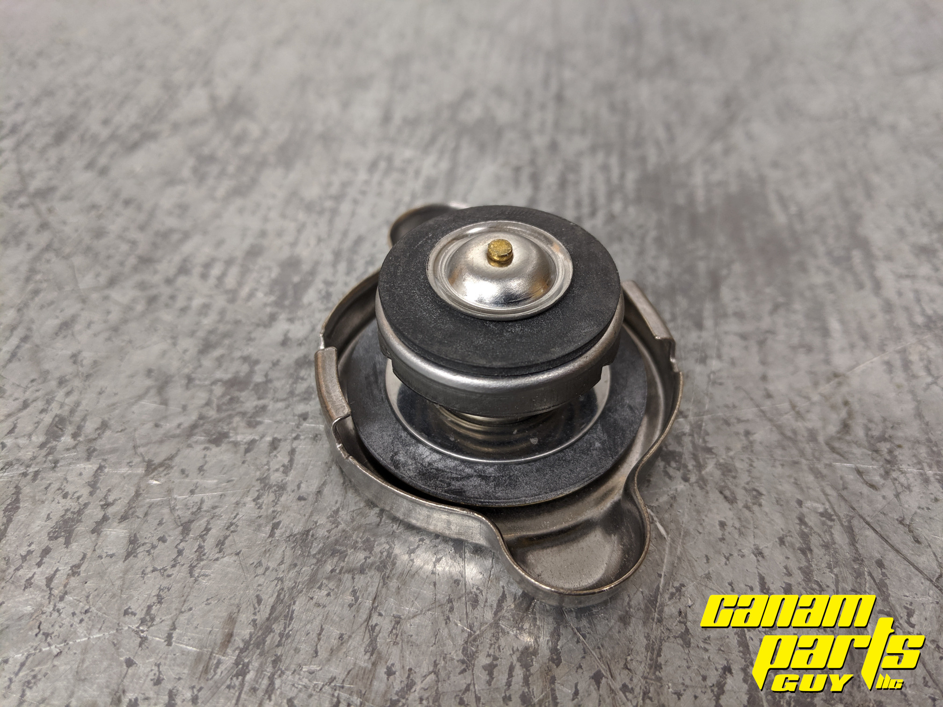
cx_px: 472
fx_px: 736
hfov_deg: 65.3
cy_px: 354
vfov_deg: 51.4
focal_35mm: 27
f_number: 1.8
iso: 96
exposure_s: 1/30
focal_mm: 4.44
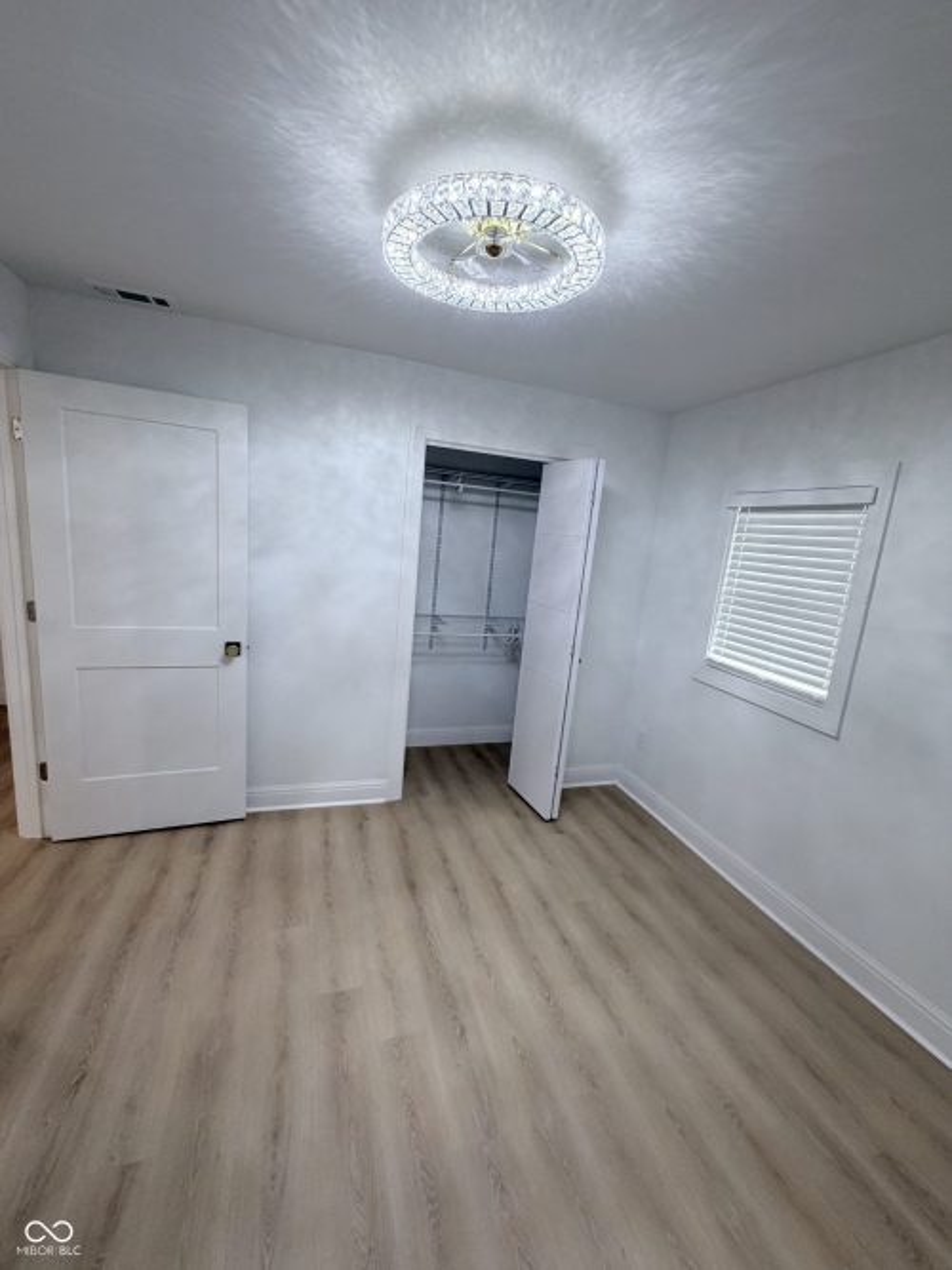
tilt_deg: -11.4
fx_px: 514
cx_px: 476
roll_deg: -4.7
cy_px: 635
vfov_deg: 102.1
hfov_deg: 85.7
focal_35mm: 14
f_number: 2.2
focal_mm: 2.22
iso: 200
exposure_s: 1/120
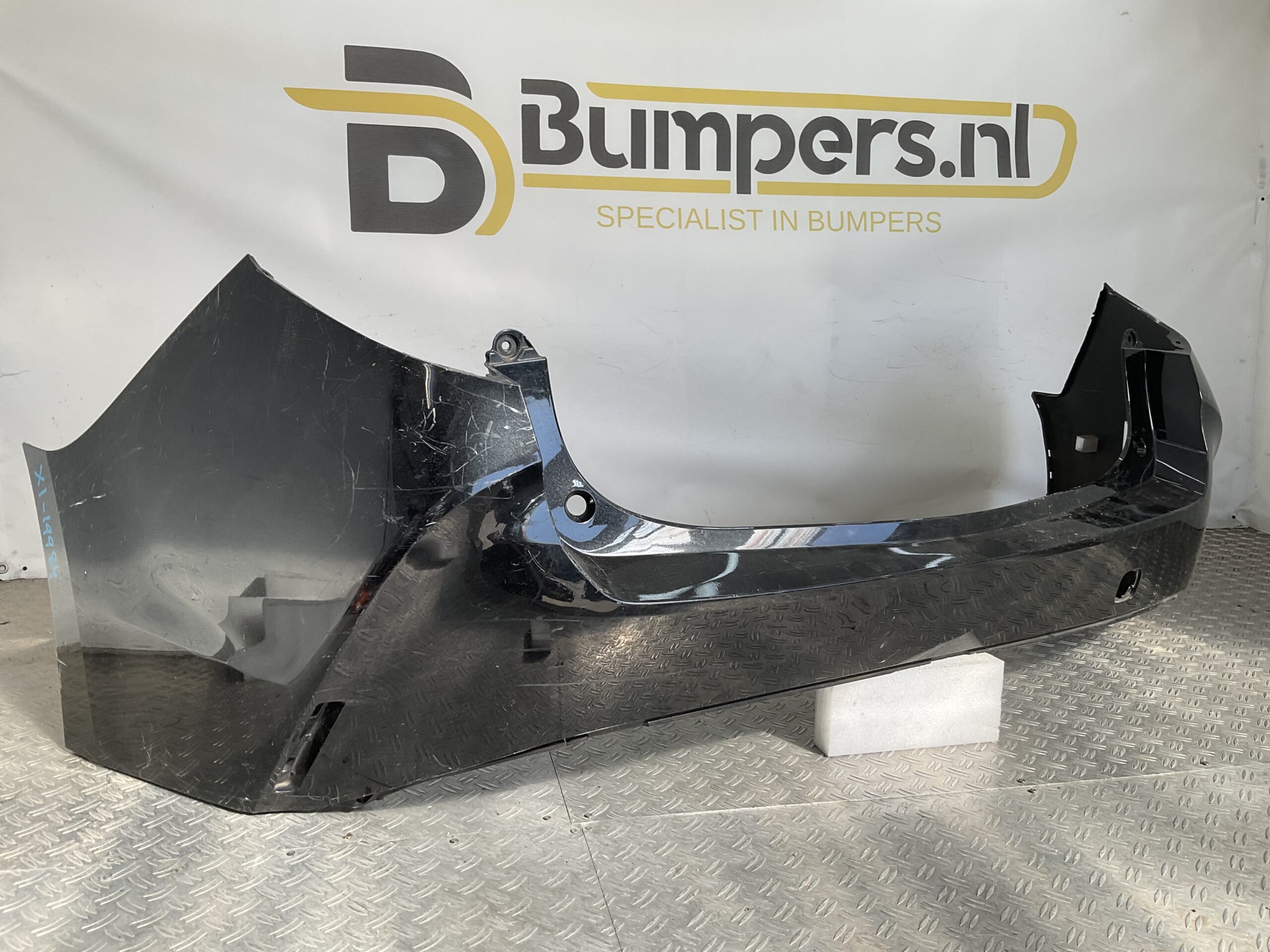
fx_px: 1064
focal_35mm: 29
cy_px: 476
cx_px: 635
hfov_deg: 61.7
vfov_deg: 48.2
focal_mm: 3
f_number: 1.8
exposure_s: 1/380
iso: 16
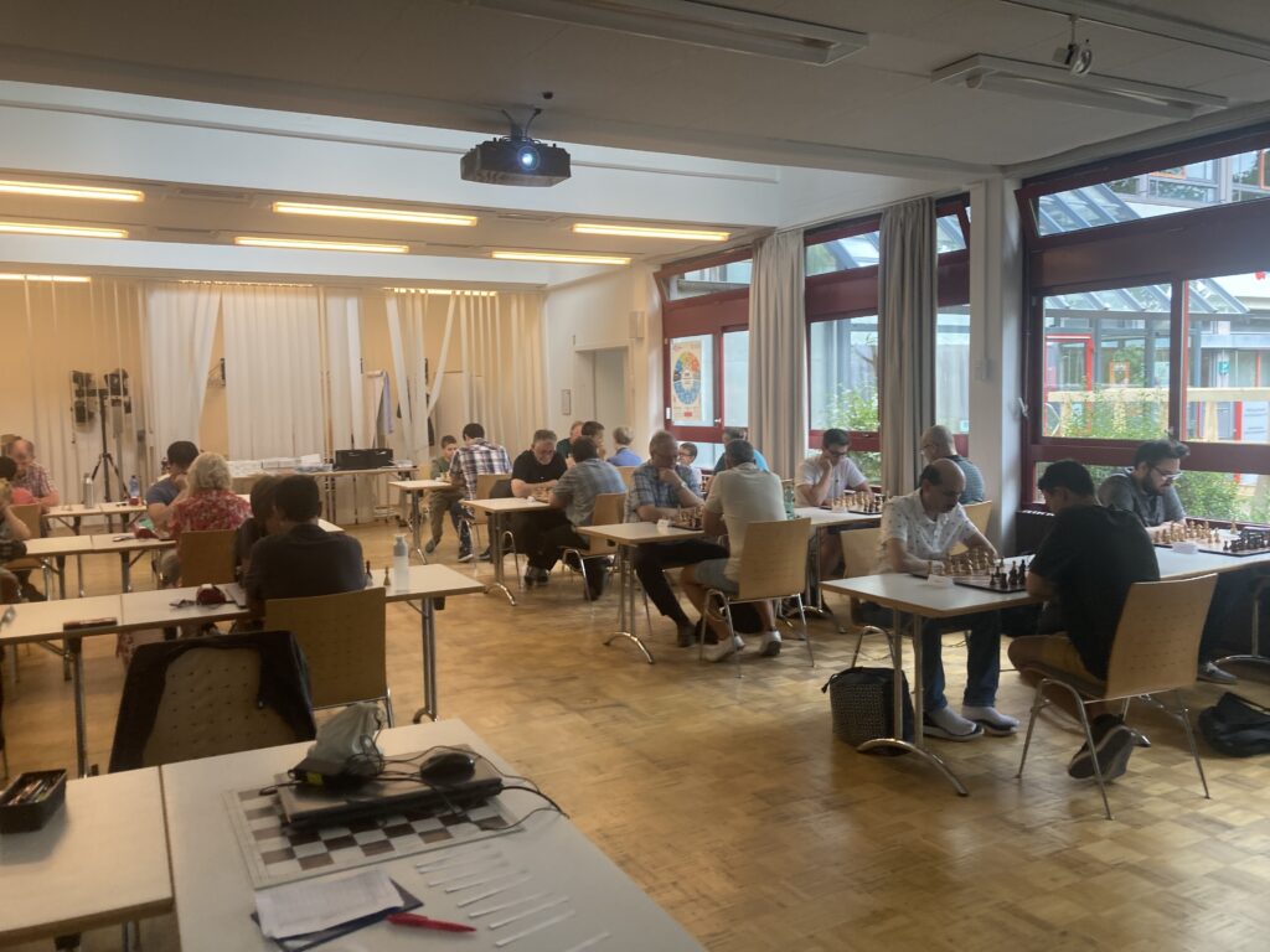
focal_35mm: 28
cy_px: 476
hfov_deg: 63.4
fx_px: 1027
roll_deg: +1.1
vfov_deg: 49.7
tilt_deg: -3.8
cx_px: 635
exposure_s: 1/60
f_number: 1.8
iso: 64
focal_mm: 3.99
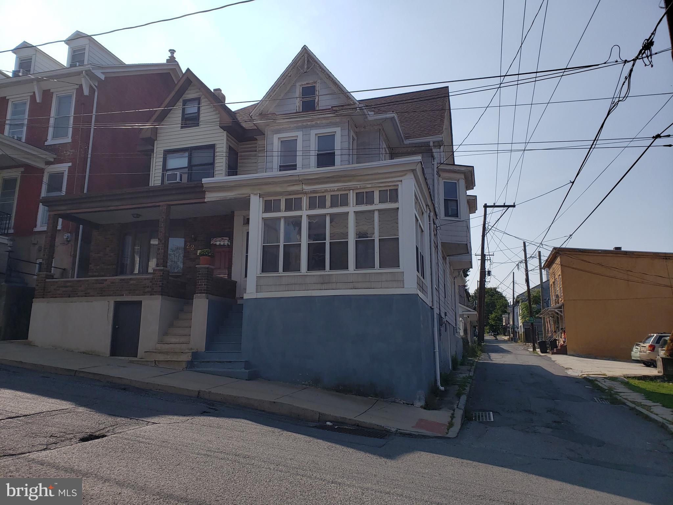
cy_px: 252
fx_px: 505
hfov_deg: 67.3
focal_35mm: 26
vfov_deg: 53.1
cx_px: 336
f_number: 2.4
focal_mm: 4.3
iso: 50
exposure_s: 1/2240
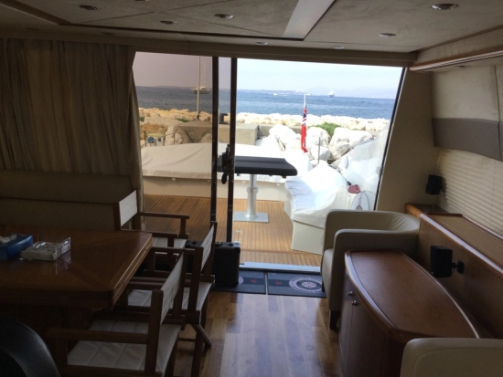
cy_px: 188
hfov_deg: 58.3
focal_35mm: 31
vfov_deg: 45.5
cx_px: 252
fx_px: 451
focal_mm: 3.3
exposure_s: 1/345
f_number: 2.4
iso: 25
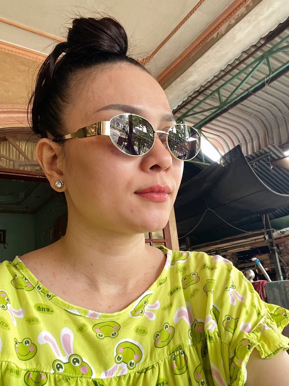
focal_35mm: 30
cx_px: 144
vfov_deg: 60.0
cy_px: 193
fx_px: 334
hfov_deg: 46.8
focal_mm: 2.71
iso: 160
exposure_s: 1/60
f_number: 2.2
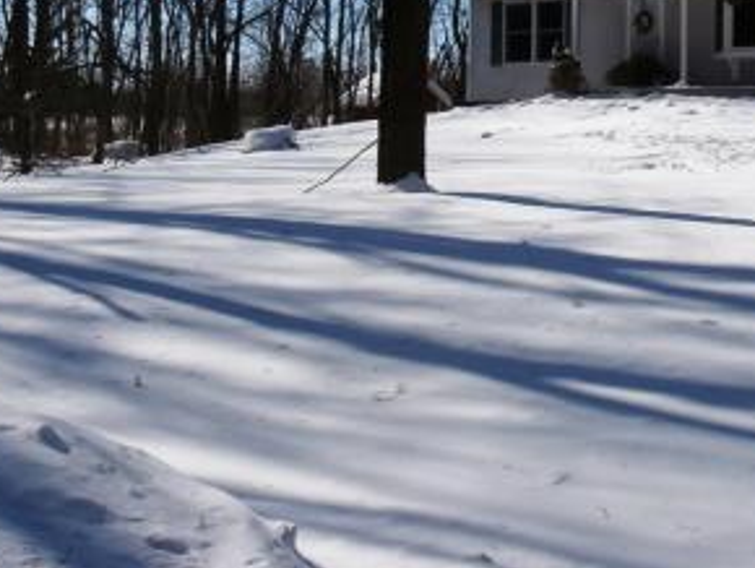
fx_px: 1310
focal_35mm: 60
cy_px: 31
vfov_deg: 23.6
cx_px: 633
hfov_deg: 31.1
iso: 100
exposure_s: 1/400
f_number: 8.9
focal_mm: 5.36
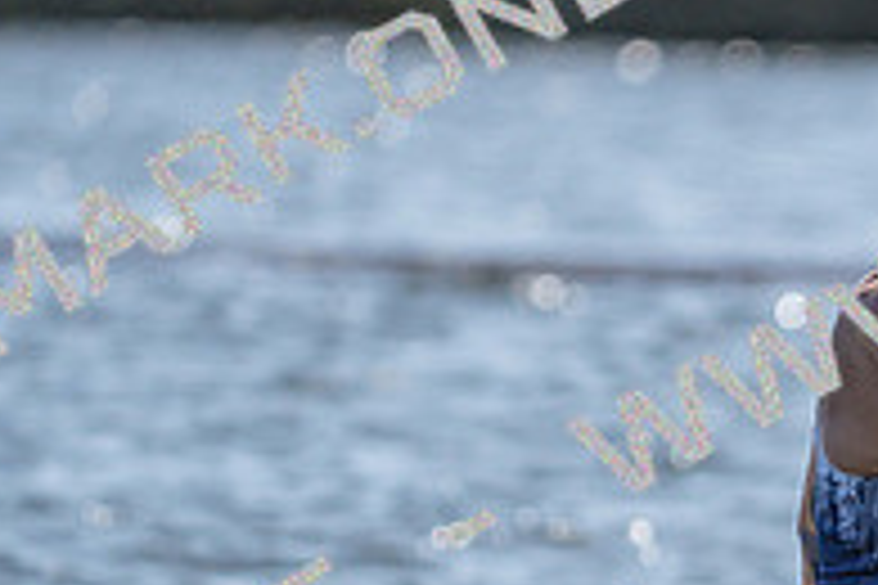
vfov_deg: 1.8
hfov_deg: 2.8
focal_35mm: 744
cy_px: 506
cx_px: 1126
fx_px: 18144
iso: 320
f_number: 5.6
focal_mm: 250
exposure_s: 1/2000
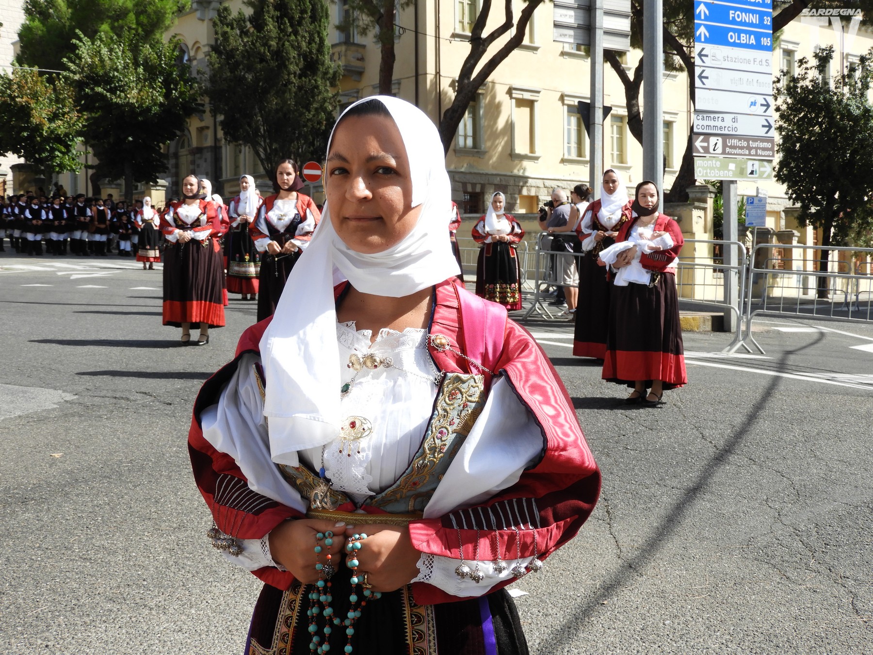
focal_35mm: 50
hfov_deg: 38.2
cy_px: 328
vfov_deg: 29.1
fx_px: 1261
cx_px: 436
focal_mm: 9
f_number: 4
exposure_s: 1/500
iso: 100
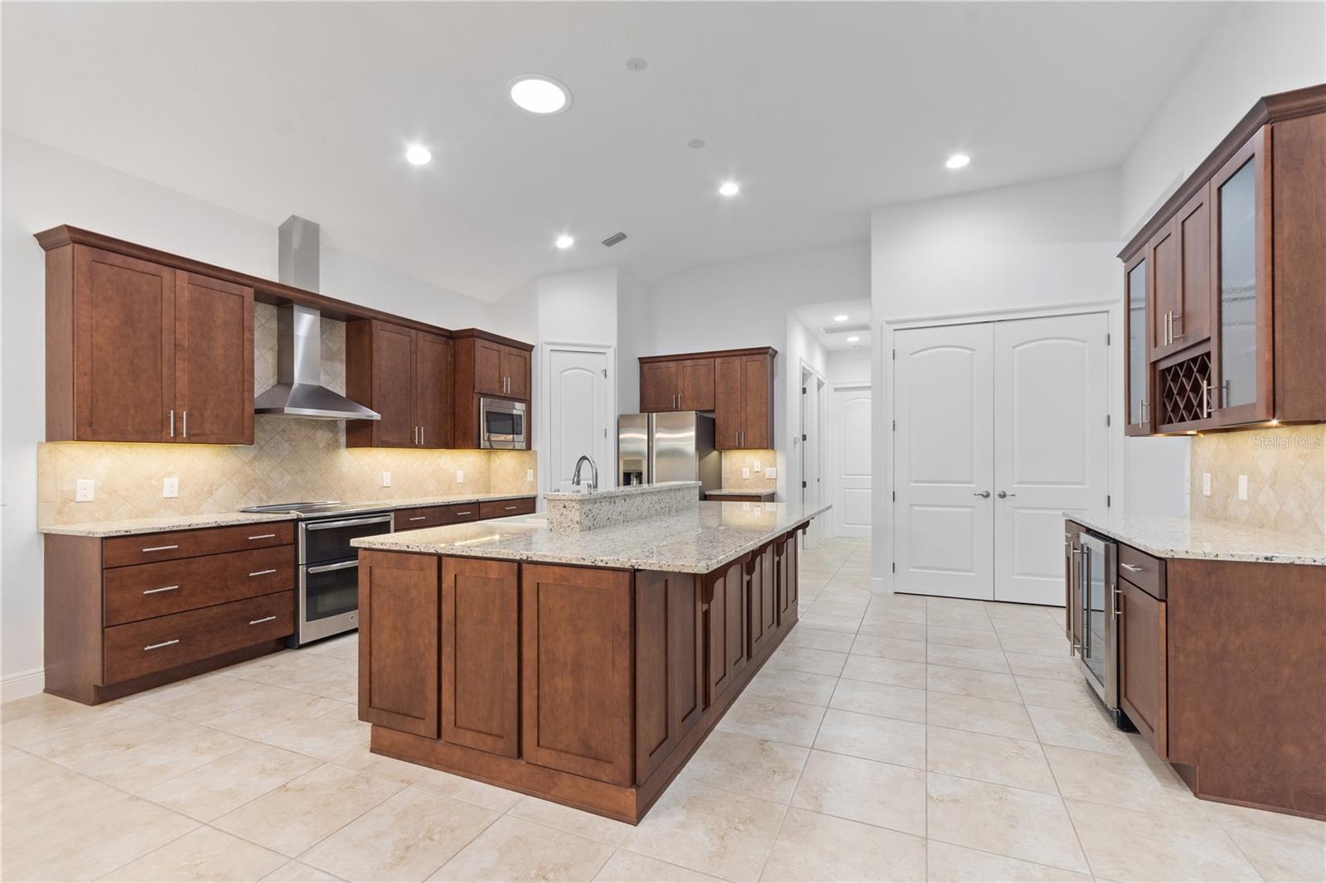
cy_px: 442
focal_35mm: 15
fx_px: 552
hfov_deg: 100.4
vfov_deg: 77.3
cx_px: 663
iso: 320
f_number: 7.1
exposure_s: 1/5
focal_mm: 10
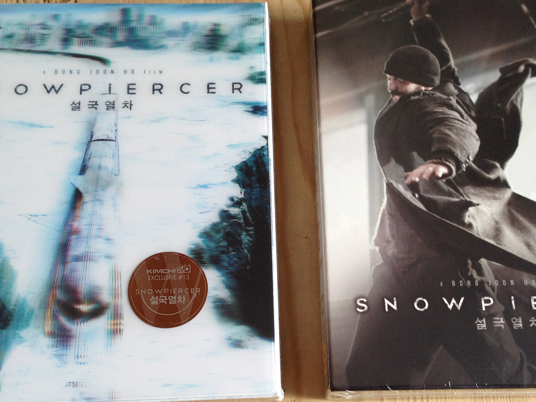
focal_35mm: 49
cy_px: 242
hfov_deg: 38.9
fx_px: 759
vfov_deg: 29.6
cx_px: 295
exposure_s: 1/30
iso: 64
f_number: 2.4
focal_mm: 4.12
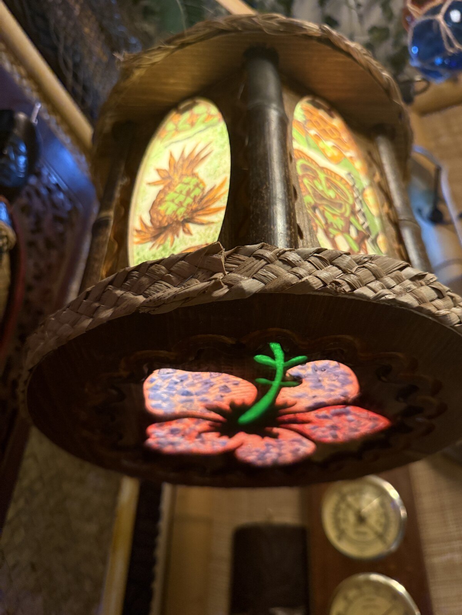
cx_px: 231
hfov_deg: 56.8
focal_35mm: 24
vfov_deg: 71.6
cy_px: 308
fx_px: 427
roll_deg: -0.8
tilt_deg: +34.6
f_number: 1.78
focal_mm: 6.76
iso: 500
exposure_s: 1/60
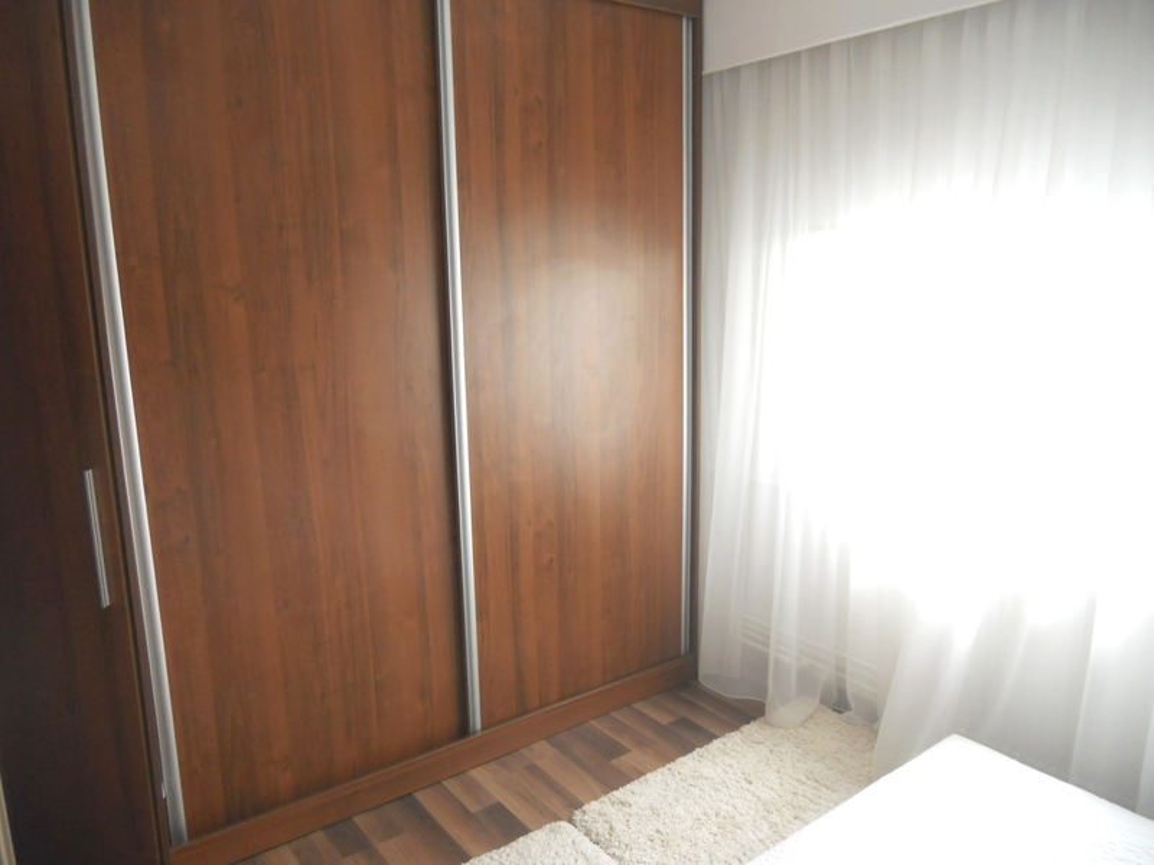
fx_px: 900
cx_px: 577
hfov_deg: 65.3
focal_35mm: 27
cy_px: 432
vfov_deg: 51.4
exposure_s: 1/30
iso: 160
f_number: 3.2
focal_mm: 4.9
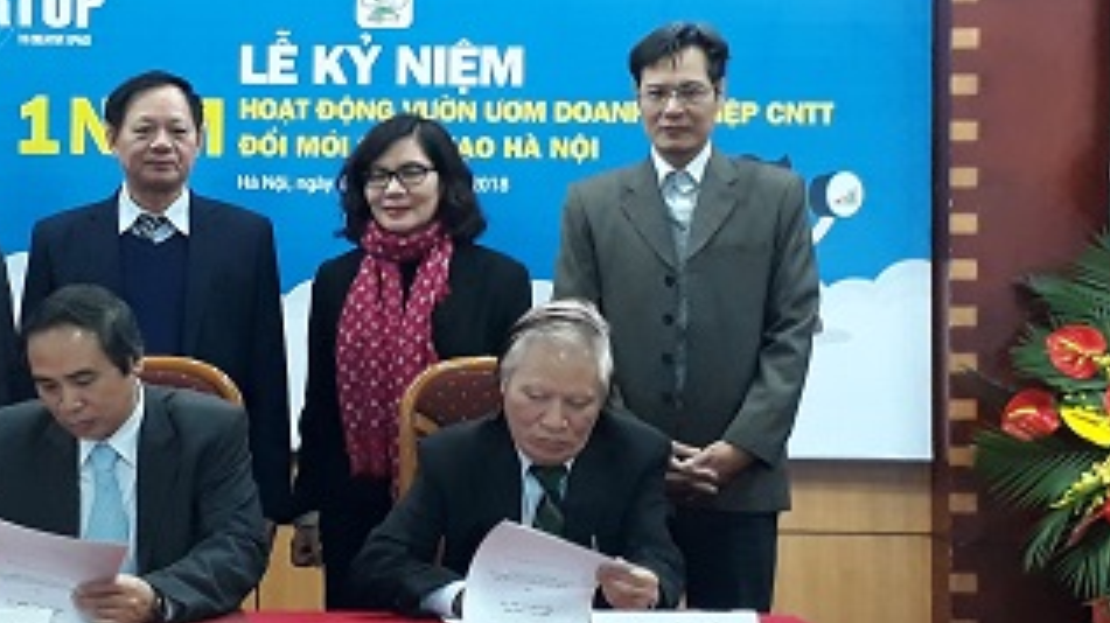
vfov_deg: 23.4
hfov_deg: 40.0
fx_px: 1500
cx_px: 354
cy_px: 231
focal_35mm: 51
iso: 160
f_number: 1.9
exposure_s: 1/17
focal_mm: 3.6
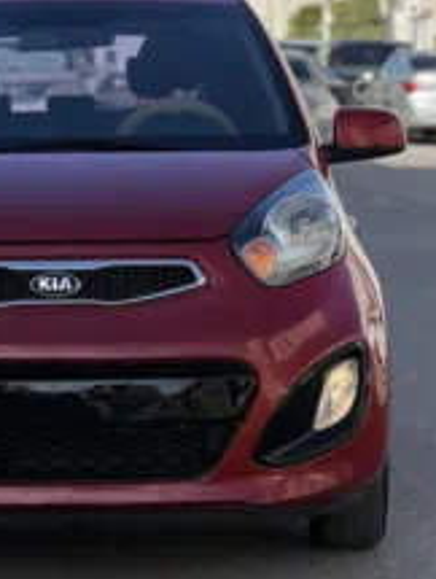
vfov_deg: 13.7
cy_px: 105
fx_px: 2394
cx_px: 46
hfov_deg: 10.4
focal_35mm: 143
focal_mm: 9
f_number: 2.8
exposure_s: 1/847
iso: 32
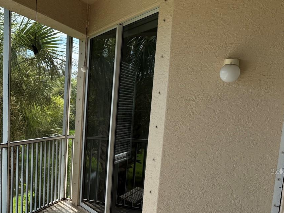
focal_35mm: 45
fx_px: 369
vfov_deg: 31.3
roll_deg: -2.5
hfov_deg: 39.4
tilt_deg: -8.6
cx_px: 36
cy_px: 171
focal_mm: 6.76
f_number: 1.78
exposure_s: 1/2000
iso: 100
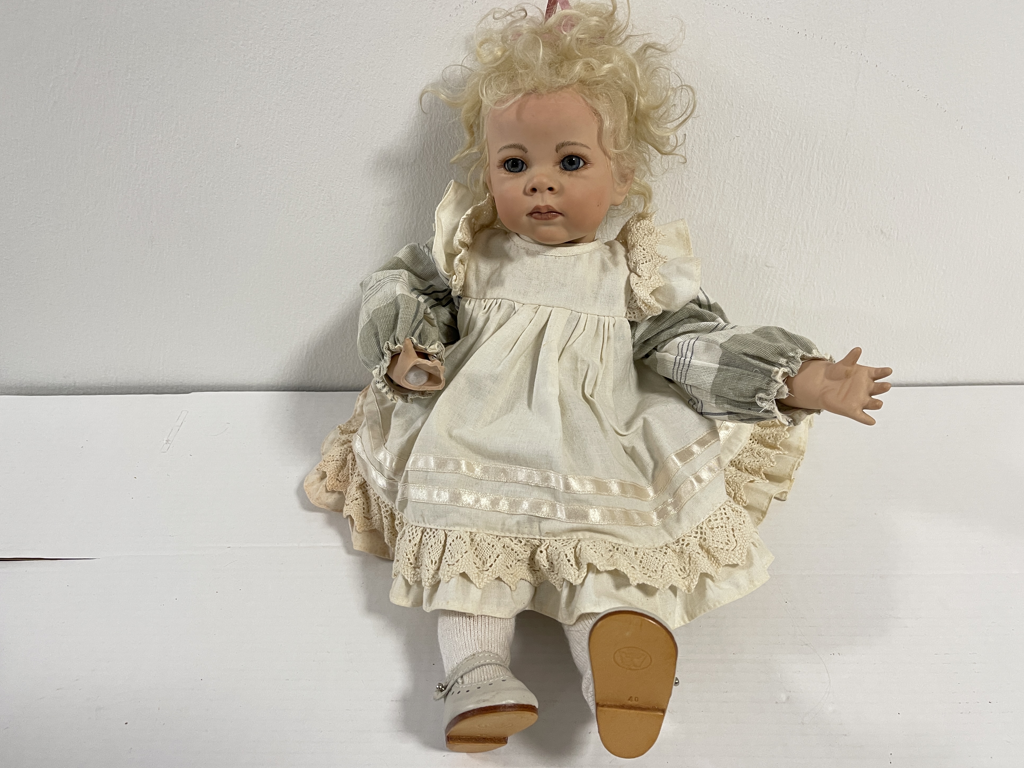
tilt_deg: -32.1
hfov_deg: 67.3
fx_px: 769
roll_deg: +1.4
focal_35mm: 26
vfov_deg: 53.1
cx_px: 512
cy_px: 397
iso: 100
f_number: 1.6
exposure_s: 1/50
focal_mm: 5.1
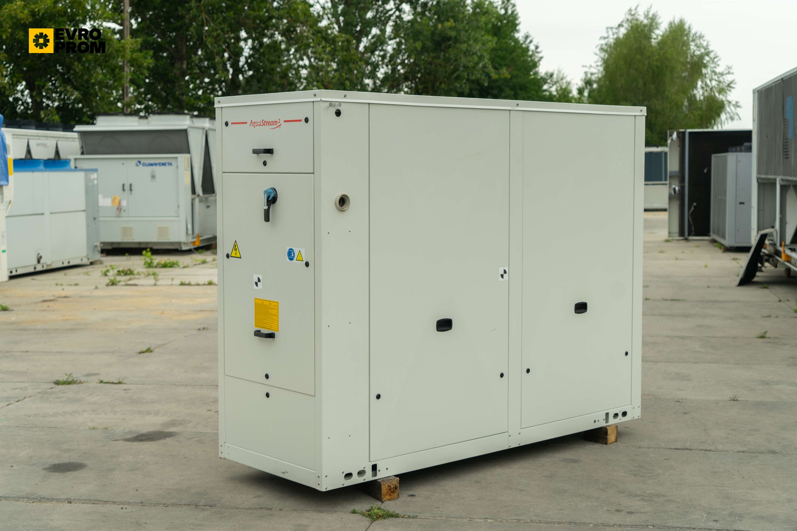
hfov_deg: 38.9
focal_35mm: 51
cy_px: 266
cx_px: 398
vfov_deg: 26.5
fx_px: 1129
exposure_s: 1/160
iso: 100
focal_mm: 51
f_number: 4.5
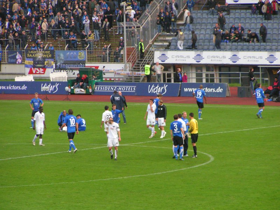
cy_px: 105
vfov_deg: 6.3
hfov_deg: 8.4
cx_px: 140
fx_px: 1909
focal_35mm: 236
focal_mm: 36.1
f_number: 3.5
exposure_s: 1/200
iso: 200
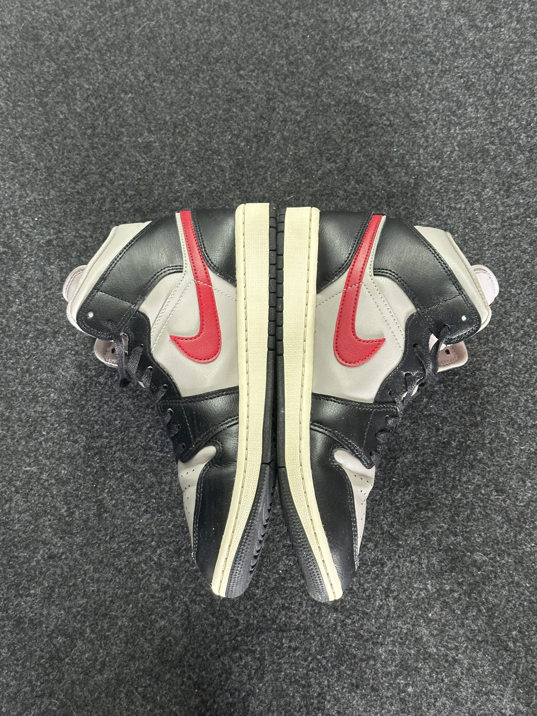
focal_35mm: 48
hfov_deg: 30.3
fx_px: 993
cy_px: 358
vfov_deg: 39.7
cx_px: 268
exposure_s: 1/33
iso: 200
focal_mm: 6.86
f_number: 1.78
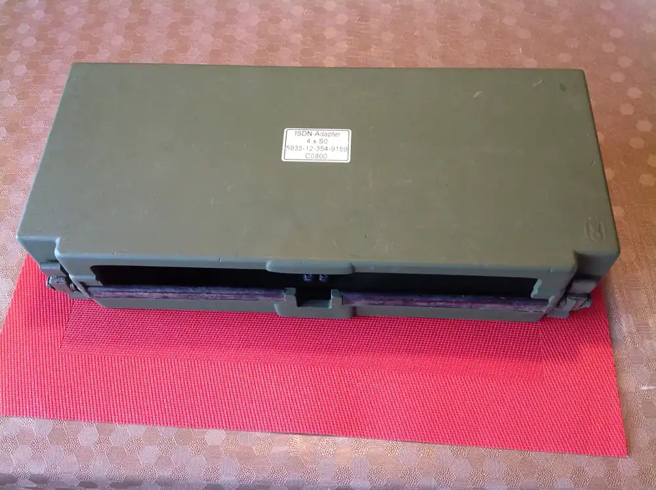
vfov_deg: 40.6
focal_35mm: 35
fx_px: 662
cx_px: 328
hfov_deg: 52.7
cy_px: 245
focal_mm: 4.28
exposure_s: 1/15
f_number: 2.4
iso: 125
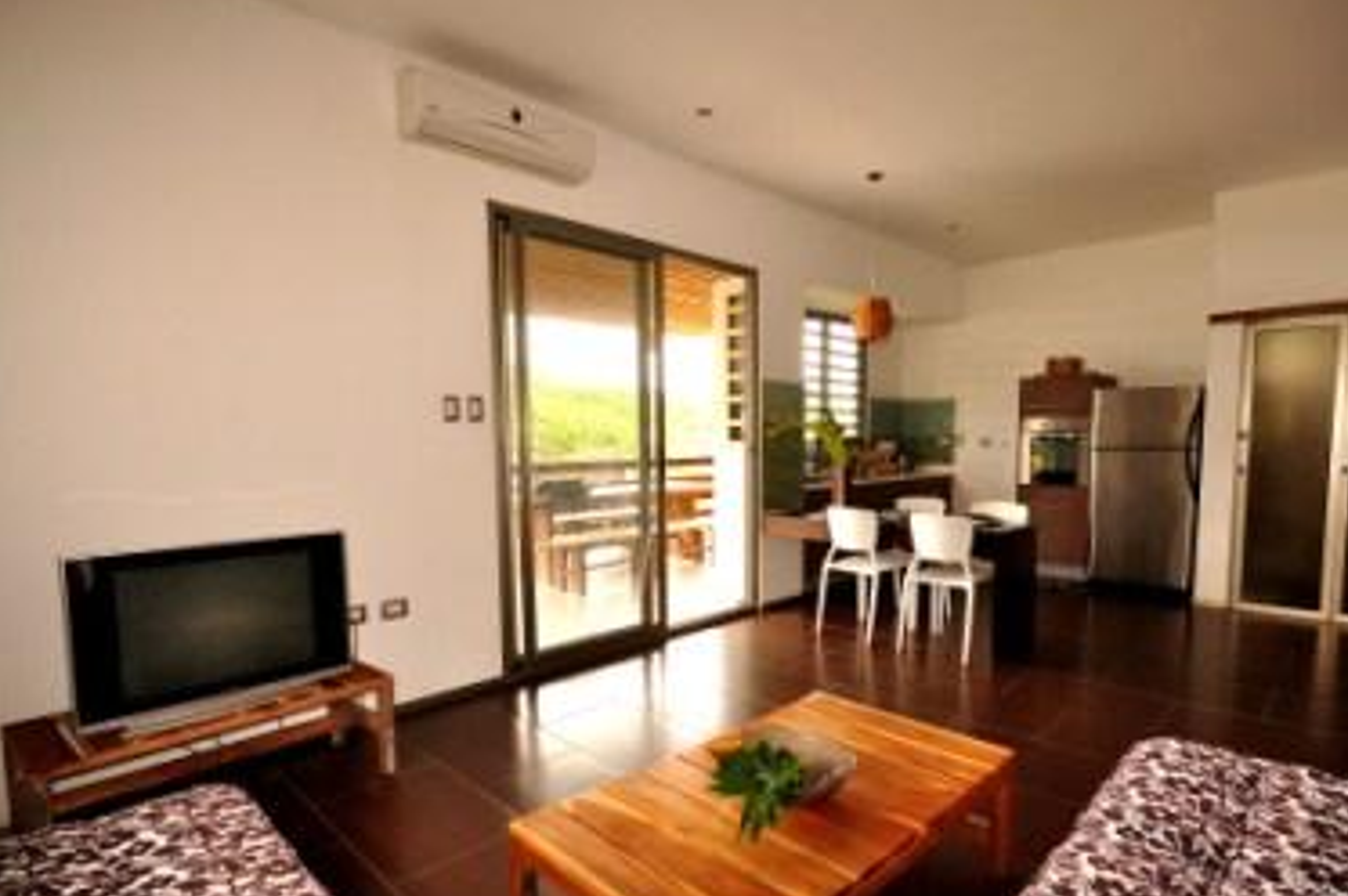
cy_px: 499
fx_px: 673
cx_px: 741
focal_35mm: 18
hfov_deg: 89.8
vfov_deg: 67.1
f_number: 6.3
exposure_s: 1/100
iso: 640
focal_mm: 10
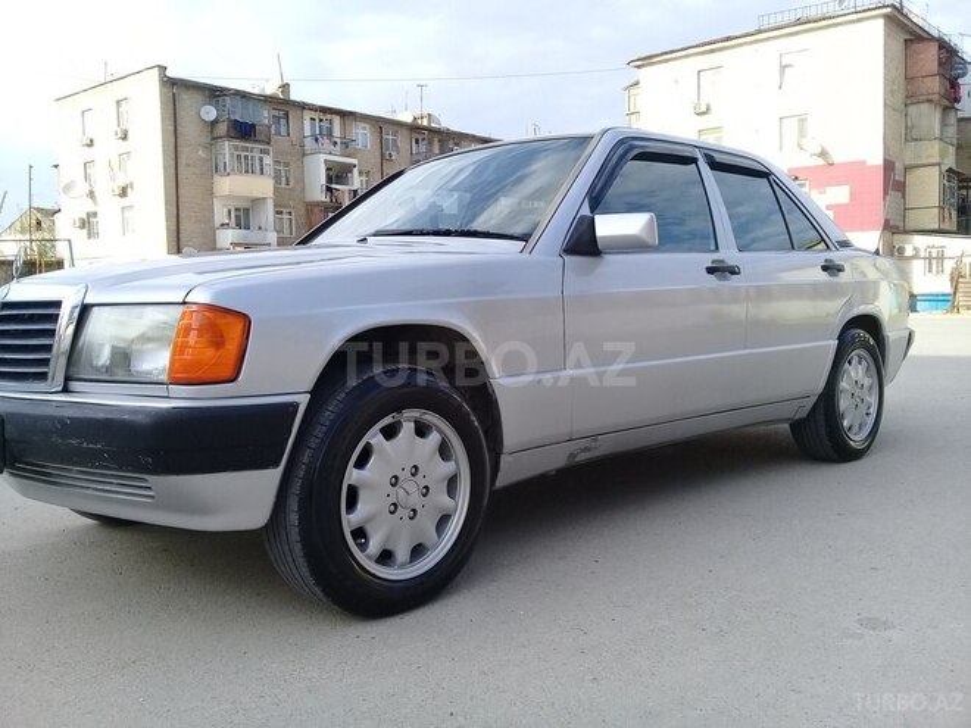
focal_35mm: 31
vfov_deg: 45.4
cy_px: 364
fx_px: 870
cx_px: 486
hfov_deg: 58.4
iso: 50
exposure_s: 1/456
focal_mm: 3.3
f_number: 2.2
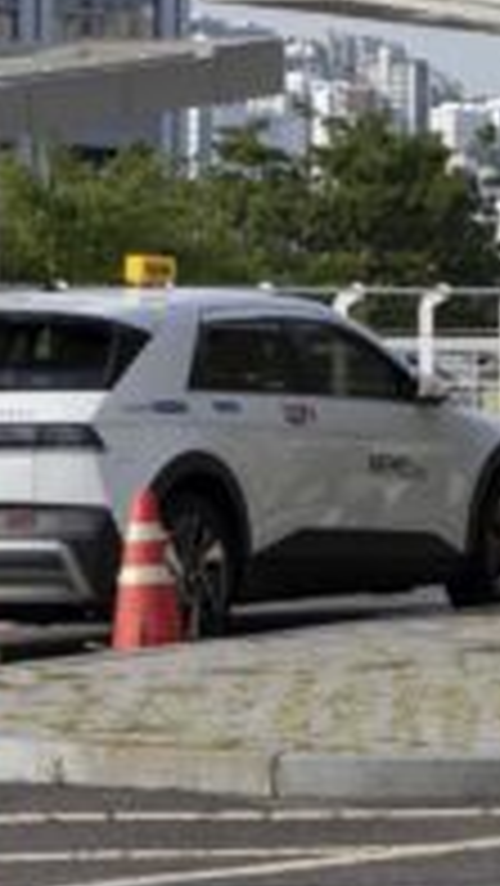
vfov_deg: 10.1
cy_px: 61
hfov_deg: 5.4
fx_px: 4990
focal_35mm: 212
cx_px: 1473
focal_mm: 39
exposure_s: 1/125
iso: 100
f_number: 11
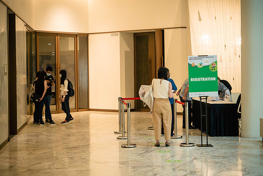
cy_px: 88
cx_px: 132
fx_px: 631
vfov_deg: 15.8
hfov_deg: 23.6
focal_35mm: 86
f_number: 2.8
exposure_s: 1/125
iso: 2000
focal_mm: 40
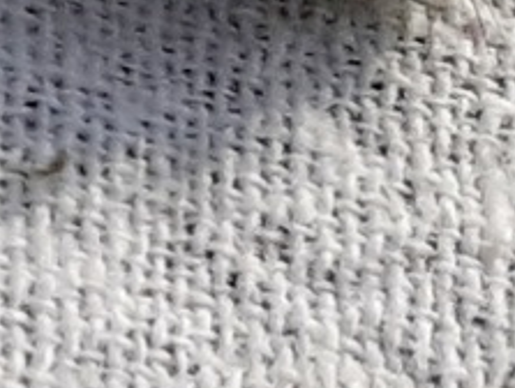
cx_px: -169
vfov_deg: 13.4
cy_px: -242
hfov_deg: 17.7
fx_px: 1535
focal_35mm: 103
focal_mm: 3.6
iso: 40
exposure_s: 1/5000
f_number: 1.9
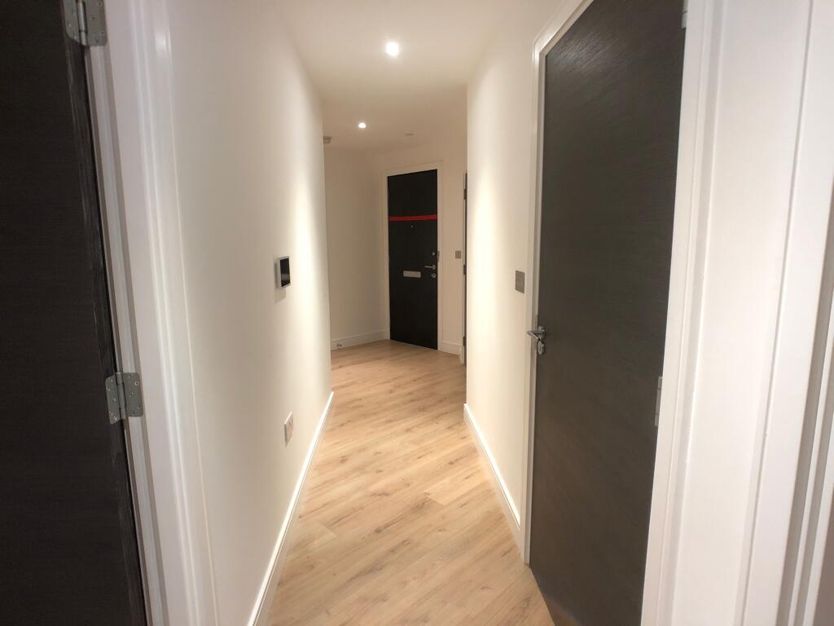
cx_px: 417
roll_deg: +0.7
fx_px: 675
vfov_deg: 49.7
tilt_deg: -8.6
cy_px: 313
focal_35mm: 28
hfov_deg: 63.4
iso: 100
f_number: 1.8
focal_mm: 4
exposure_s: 1/13
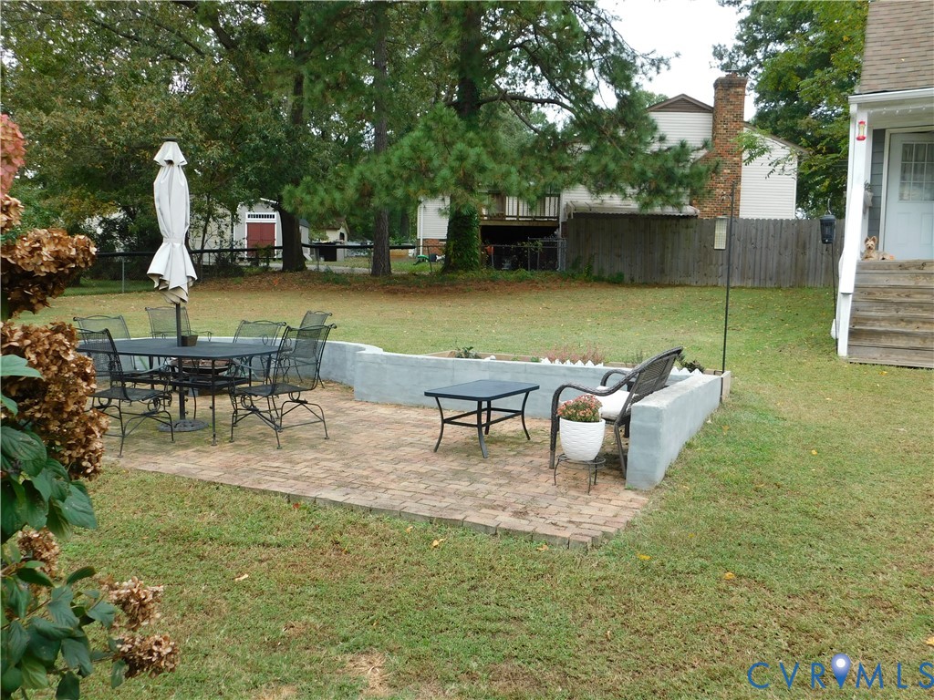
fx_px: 809
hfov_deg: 60.0
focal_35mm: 30
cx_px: 467
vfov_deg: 46.8
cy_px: 350
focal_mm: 5.3
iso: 125
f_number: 3.2
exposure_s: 1/125
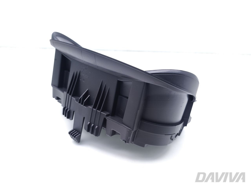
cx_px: 126
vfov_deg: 53.1
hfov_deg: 67.3
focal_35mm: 26
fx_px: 189
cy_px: 94
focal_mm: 6.19
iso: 125
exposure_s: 1/100
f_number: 1.65
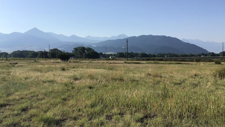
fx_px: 215
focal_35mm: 36
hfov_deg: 55.3
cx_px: 119
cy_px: 71
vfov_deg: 32.8
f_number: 2.4
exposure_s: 1/1894
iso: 25
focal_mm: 3.3
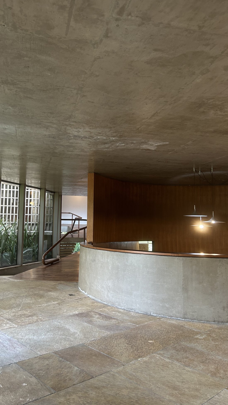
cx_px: 99
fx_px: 312
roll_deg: -1.6
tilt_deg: +6.2
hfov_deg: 40.1
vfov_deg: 66.1
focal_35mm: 29
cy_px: 198
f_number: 1.5
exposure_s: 1/60
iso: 125
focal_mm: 5.7
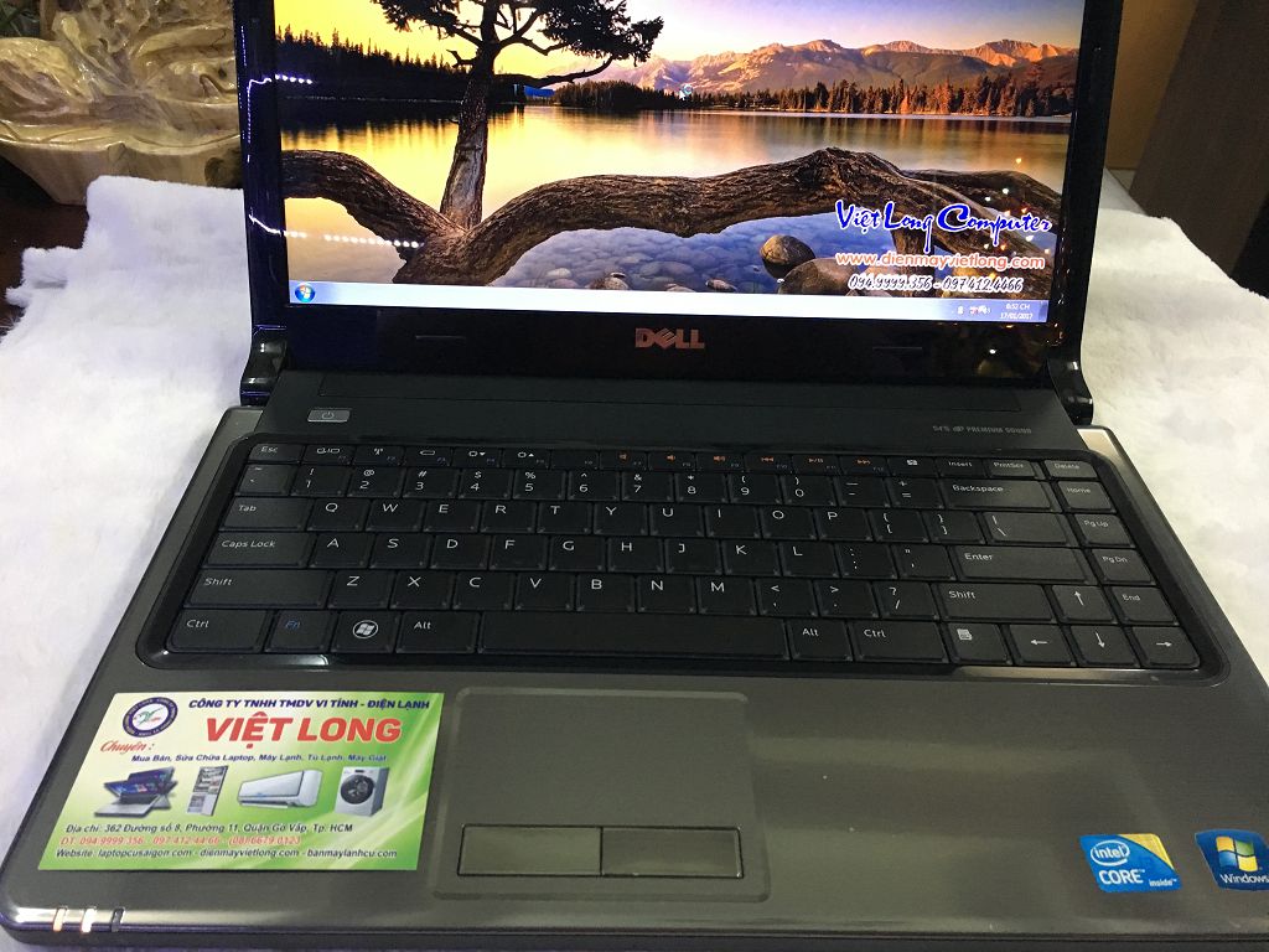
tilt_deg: -38.2
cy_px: 476
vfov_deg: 48.2
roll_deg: -4.7
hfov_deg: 61.7
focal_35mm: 29
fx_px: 1063
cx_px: 634
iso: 200
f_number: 2.2
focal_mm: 4.15
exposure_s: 1/25
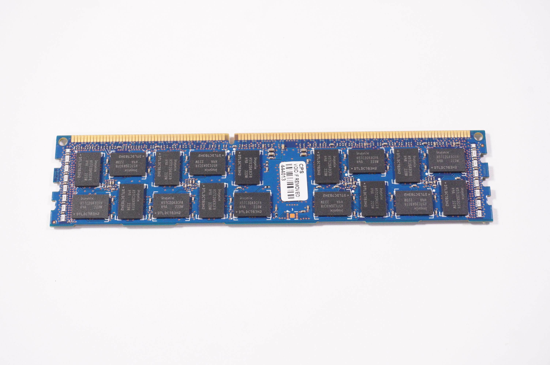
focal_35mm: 58
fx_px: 893
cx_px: 275
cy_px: 182
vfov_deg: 23.1
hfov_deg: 34.2
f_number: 6.3
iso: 1250
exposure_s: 1/250
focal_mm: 39
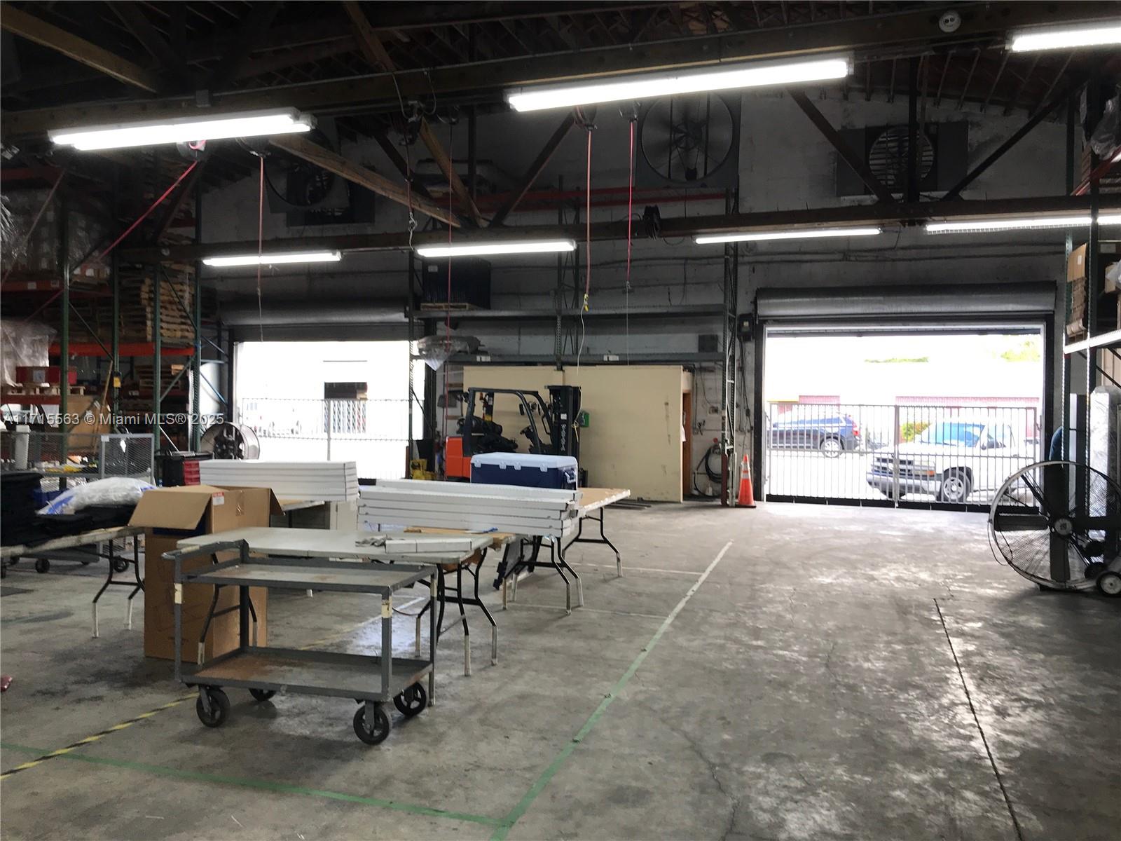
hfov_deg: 63.4
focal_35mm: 28
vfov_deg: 49.7
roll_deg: -1.2
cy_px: 420
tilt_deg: -0.9
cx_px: 560
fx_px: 907
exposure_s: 1/60
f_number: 1.8
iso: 32
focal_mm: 3.99
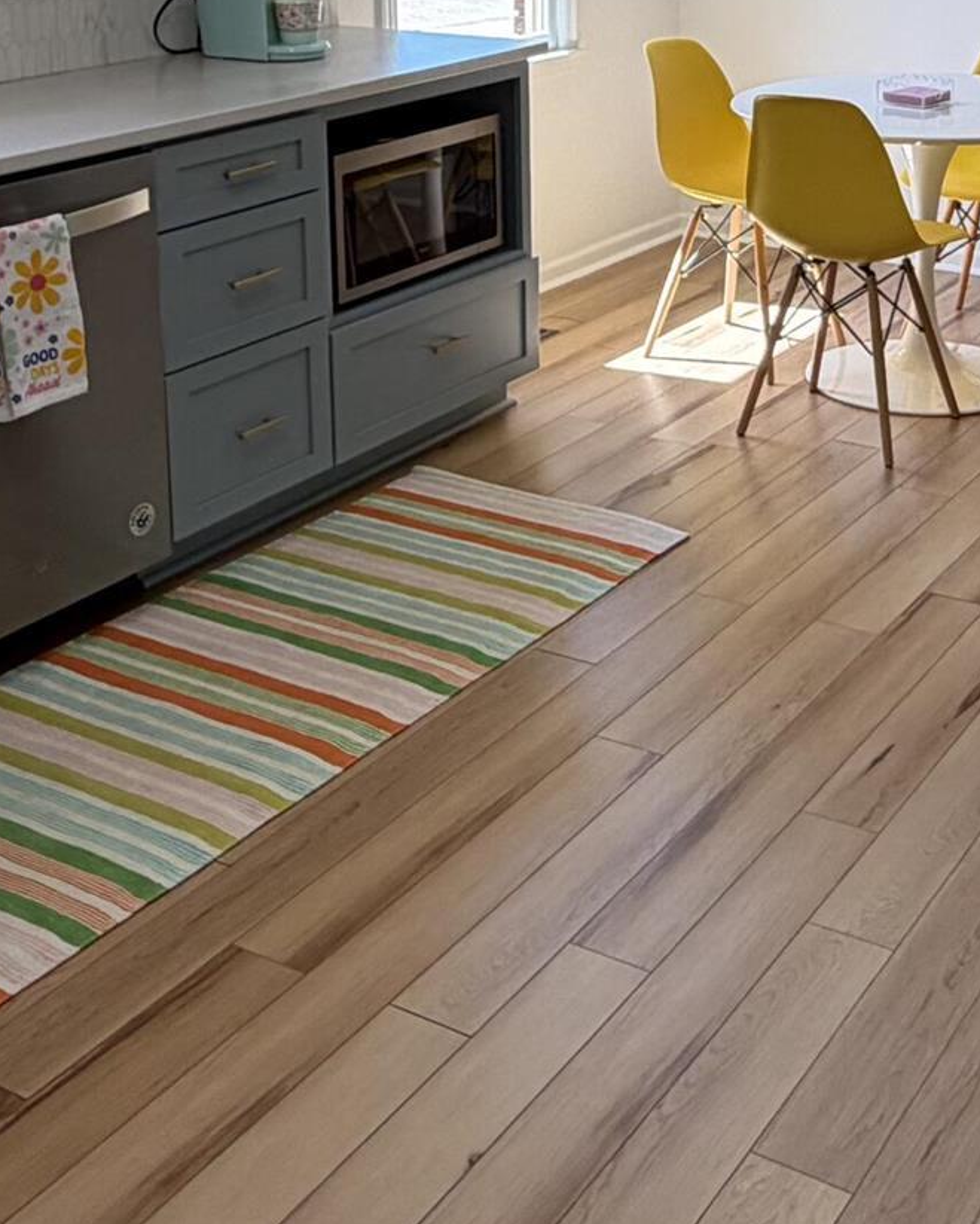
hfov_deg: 29.3
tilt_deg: -10.0
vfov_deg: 34.6
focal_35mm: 51
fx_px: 1848
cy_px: 123
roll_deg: -0.4
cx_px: 723
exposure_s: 1/120
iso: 64
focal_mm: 2.22
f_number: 2.2
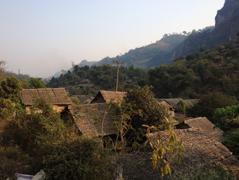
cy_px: 90
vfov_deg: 40.7
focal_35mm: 35
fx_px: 242
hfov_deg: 52.6
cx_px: 120
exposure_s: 1/563
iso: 50
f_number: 2.4
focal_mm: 4.28
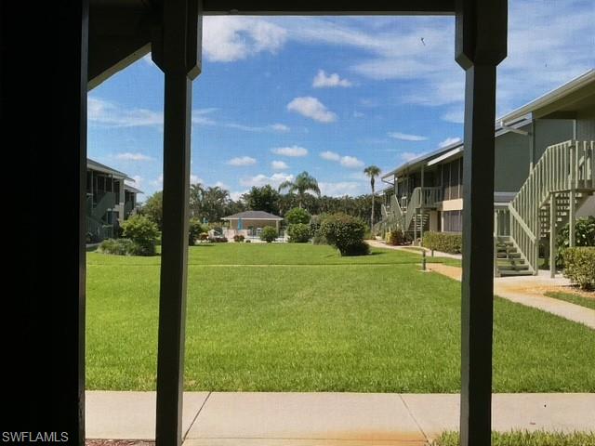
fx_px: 498
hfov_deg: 61.7
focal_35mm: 29
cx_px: 298
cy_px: 223
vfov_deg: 48.2
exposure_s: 1/1144
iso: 25
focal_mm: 3
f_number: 1.8
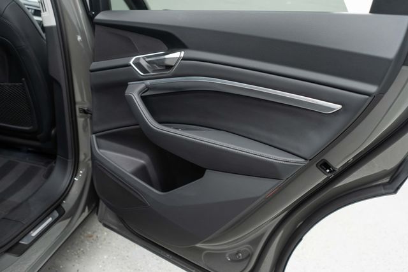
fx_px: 317
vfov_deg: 46.4
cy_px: 136
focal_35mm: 28
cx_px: 204
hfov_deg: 65.5
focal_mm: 28
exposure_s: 1/40
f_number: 3.2
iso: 640
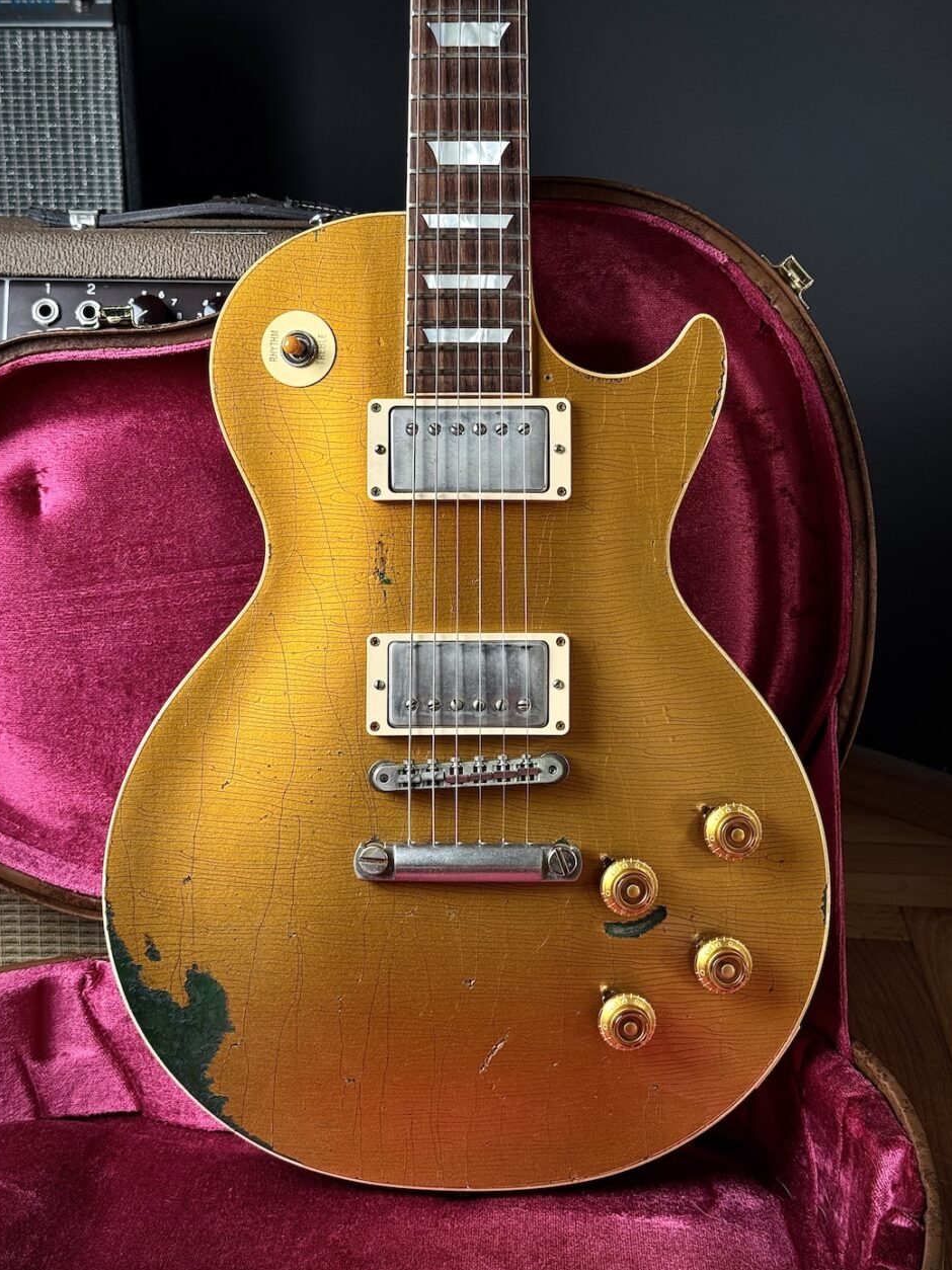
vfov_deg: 38.9
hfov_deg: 29.7
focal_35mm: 49
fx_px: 1797
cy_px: 645
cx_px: 476
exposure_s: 1/121
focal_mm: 6.76
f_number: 1.78
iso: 64
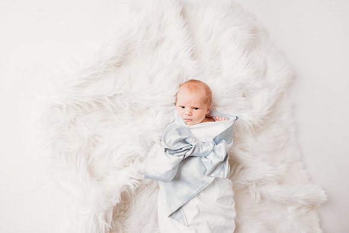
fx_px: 233
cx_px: 174
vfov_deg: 53.2
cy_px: 116
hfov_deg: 73.7
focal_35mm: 24
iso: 100
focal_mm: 24
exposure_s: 1/200
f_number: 4
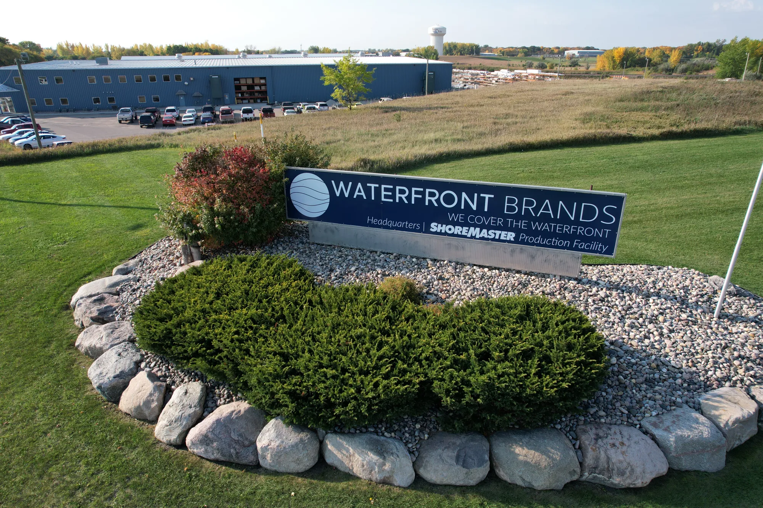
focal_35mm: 22
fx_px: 466
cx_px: 382
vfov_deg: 57.2
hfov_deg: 78.6
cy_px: 254
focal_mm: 8.38
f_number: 2.8
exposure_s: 1/1000
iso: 100
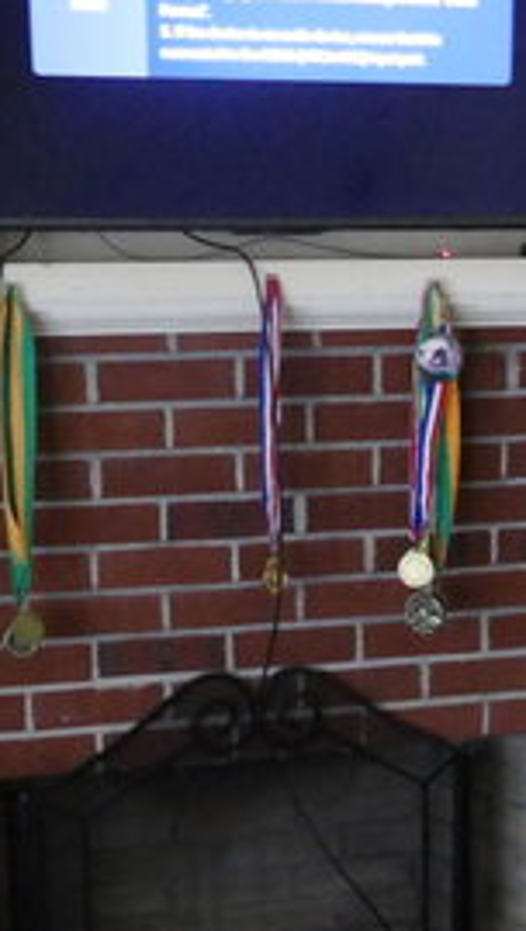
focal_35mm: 70
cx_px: 322
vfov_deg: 29.2
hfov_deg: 17.3
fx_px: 1730
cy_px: 789
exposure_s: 1/40
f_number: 2.8
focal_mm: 9.1
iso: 3200
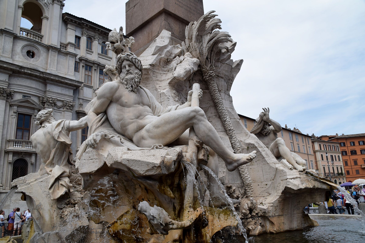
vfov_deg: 47.9
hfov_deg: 67.4
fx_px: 274
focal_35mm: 27
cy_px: 122
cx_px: 182
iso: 200
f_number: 10
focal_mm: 18
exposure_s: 1/400
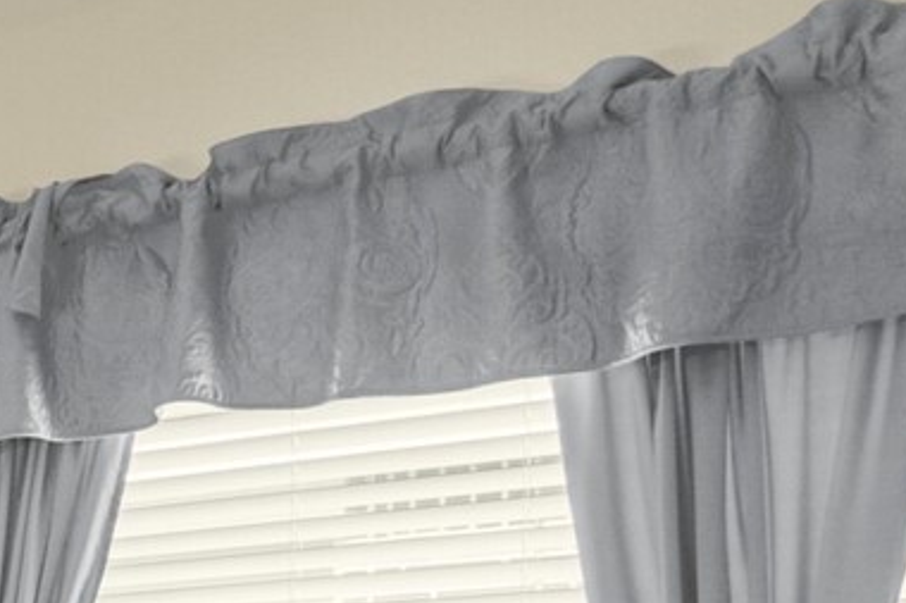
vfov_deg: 15.7
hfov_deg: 17.5
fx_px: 2012
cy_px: 903
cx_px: -937
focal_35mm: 80
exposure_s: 1/25
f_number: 11
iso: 500
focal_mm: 14
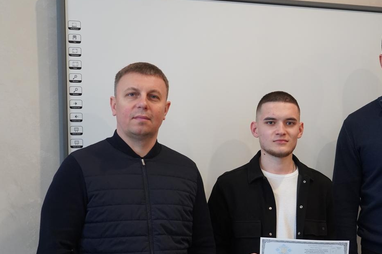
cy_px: 166
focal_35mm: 77
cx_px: 264
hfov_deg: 26.1
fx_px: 817
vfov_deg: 17.7
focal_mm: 48
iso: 3200
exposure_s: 1/160
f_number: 4
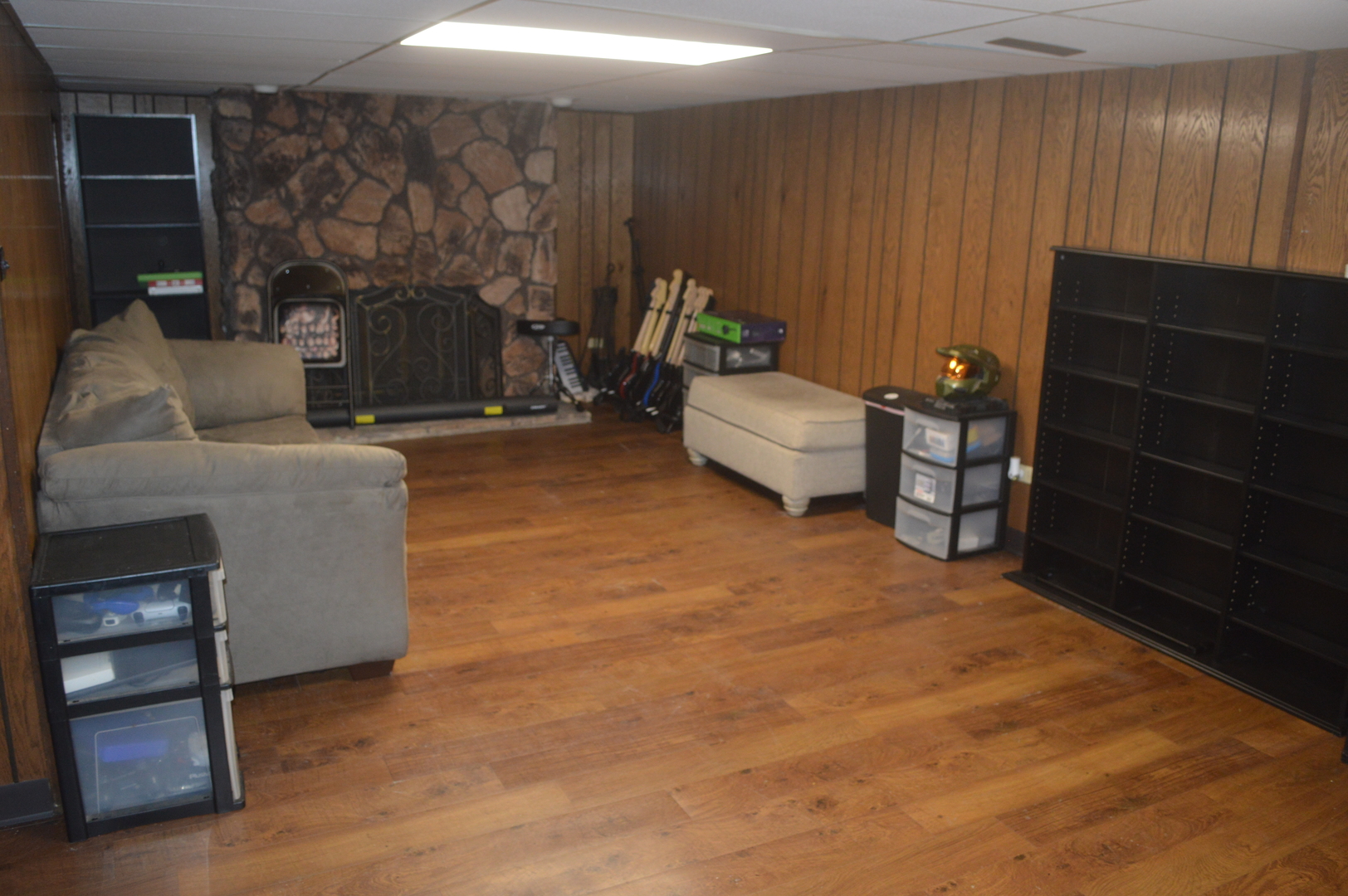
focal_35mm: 27
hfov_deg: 67.4
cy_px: 448
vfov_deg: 47.9
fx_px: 1010
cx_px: 674
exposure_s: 1/60
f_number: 3.5
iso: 720
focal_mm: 18
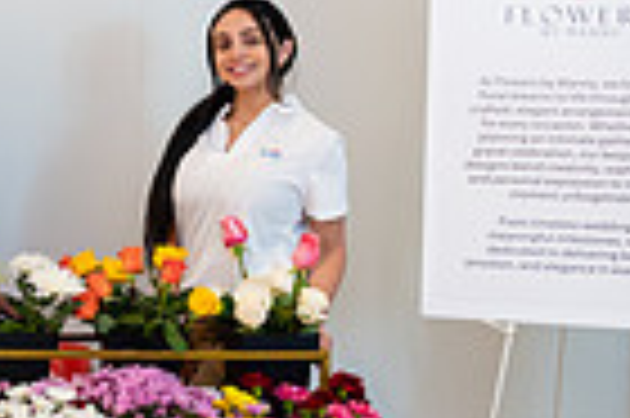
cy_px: 108
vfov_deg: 12.2
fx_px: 1958
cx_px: -243
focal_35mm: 112
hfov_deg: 17.0
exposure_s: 1/200
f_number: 3.5
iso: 1000
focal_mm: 27
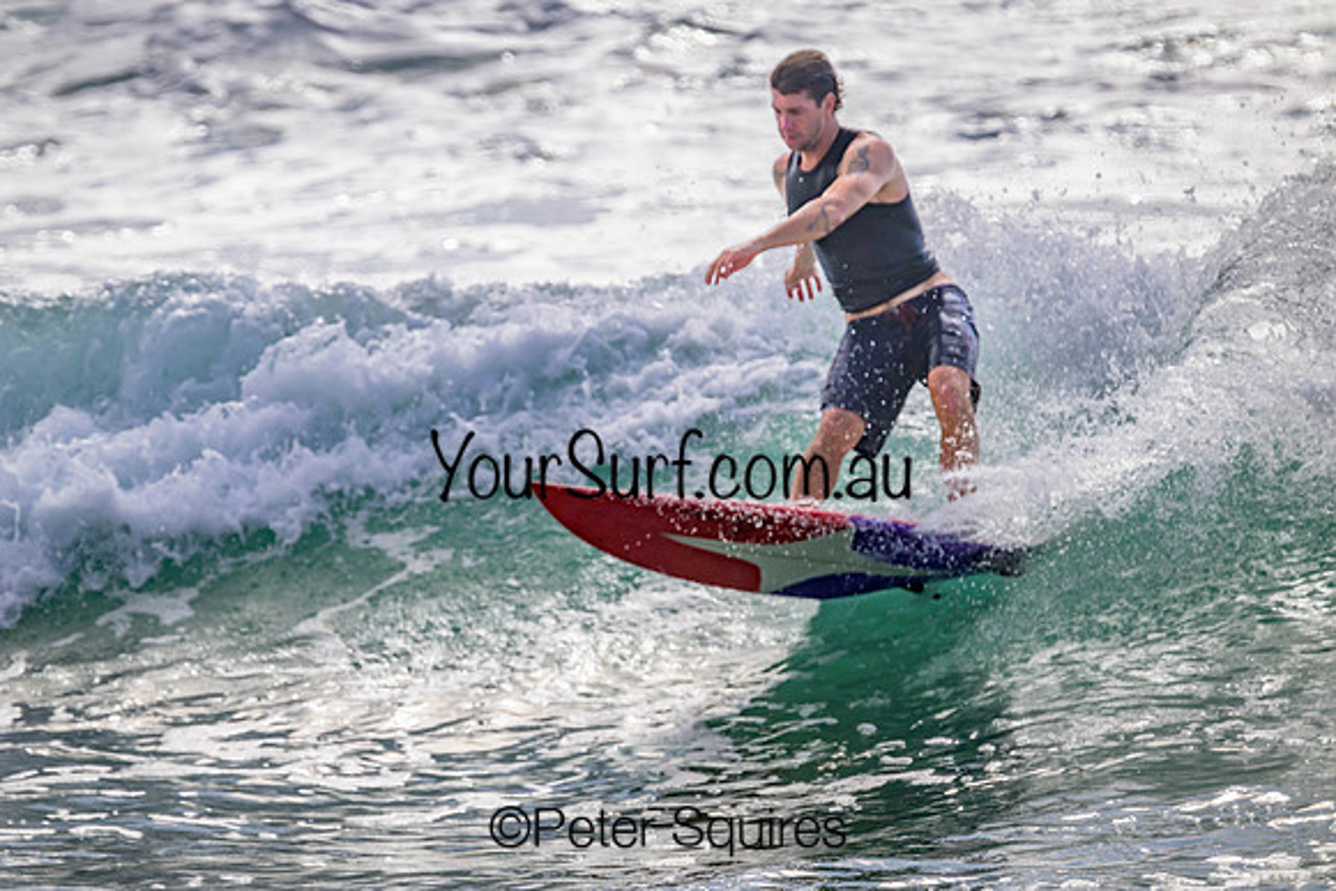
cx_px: 668
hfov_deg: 3.7
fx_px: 20415
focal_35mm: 550
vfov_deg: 2.5
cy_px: 446
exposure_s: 1/2000
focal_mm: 550
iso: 720
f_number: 11
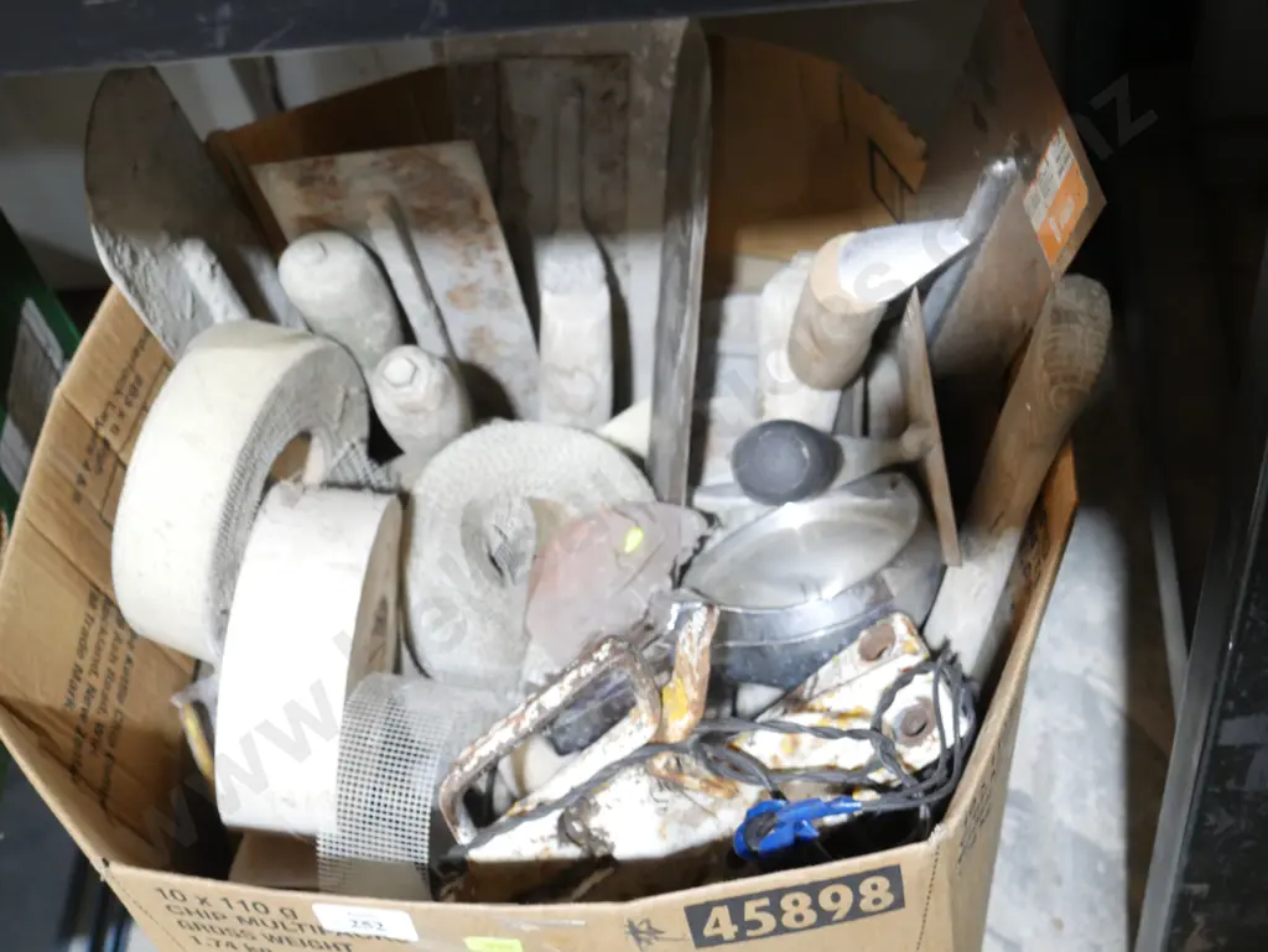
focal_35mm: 54
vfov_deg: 27.1
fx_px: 1979
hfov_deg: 35.5
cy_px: 476
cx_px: 634
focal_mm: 27
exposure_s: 1/60
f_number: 5.3
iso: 2000
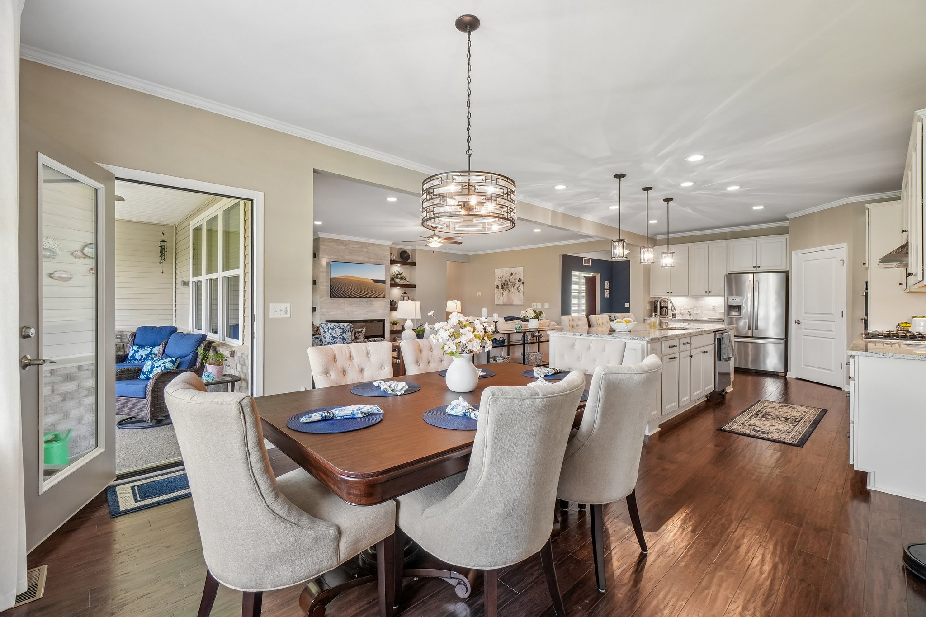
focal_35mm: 15
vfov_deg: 77.3
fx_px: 386
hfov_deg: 100.4
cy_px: 308
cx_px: 463
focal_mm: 10
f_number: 8
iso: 400
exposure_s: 1/30
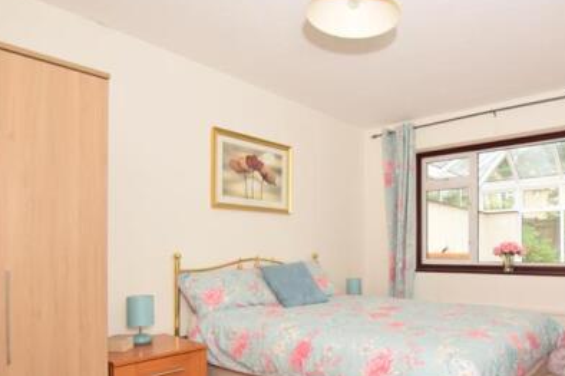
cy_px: 249
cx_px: 346
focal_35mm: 25
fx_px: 392
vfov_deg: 50.3
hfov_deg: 70.6
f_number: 5
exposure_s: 1/50
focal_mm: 10
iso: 200
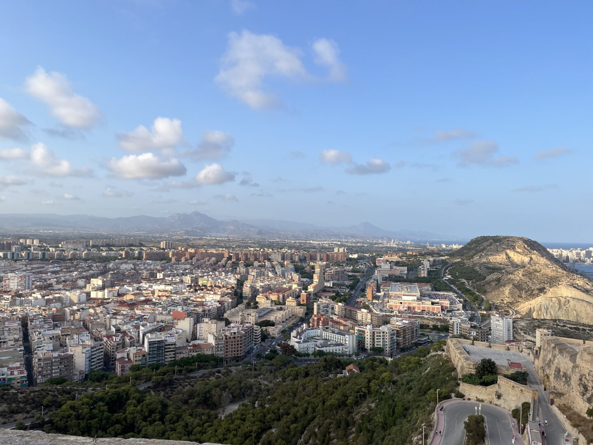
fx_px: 445
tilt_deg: +2.2
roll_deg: -0.5
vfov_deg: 53.1
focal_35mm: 26
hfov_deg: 67.3
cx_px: 296
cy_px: 222
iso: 50
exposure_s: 1/2410
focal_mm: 5.1
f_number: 1.6
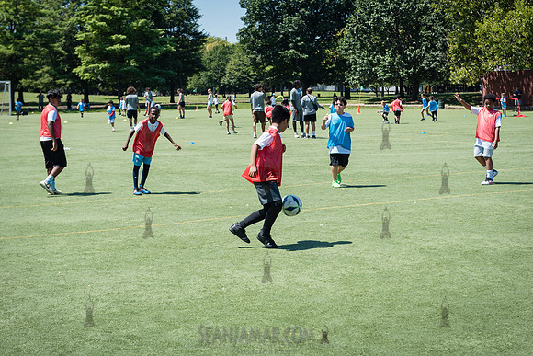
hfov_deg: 28.8
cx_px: 266
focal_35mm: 70
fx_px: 1037
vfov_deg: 19.5
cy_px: 178
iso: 200
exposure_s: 1/640
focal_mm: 70
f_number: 5
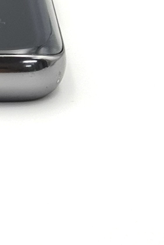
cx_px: -173
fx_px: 1619
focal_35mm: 237
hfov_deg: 5.7
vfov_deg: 8.6
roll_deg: -0.8
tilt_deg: -26.0
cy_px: -47
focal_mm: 6.76
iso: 64
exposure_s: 1/372
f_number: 1.78
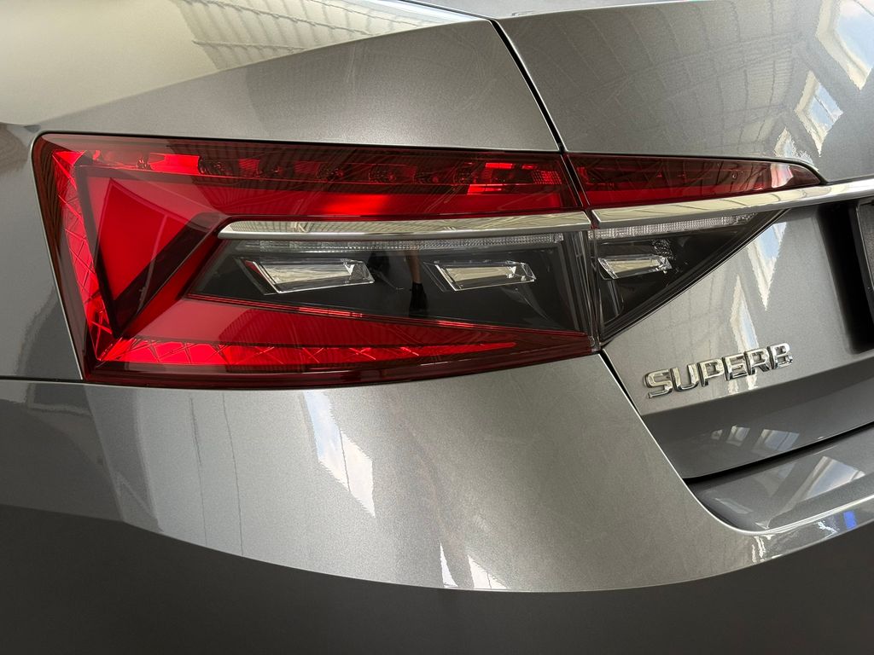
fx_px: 1212
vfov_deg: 30.3
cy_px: 328
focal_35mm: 48
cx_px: 437
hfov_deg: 39.7
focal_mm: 6.76
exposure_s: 1/64
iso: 100
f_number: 1.78
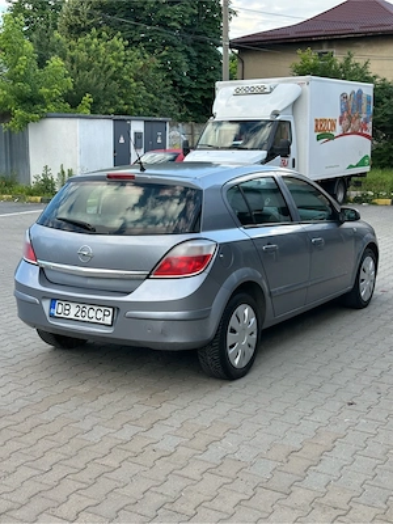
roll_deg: -1.1
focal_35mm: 48
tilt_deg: -9.2
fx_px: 727
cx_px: 196
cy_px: 262
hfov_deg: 30.3
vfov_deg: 39.7
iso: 64
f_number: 1.78
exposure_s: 1/535
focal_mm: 6.86
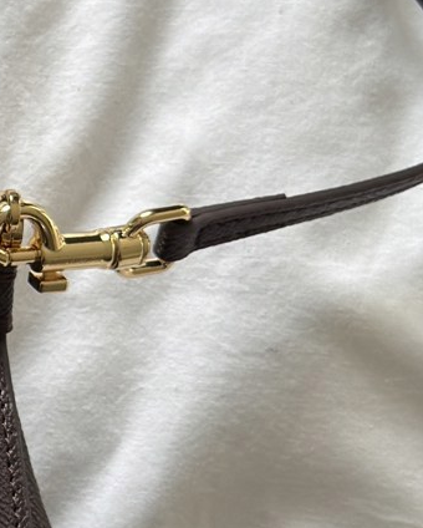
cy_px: 364
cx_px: -474
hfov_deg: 9.0
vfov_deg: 12.0
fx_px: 2516
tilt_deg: -85.9
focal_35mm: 161
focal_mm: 6.76
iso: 50
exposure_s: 1/202
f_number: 1.78
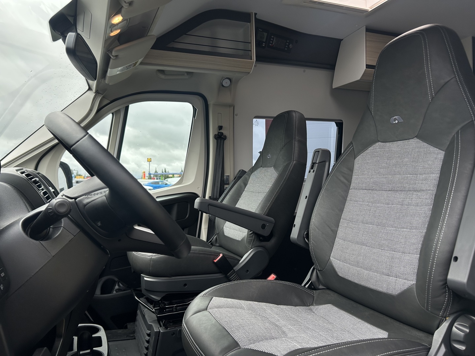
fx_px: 357
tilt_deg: +1.3
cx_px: 238
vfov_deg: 53.1
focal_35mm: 26
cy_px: 178
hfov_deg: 67.3
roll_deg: +1.6
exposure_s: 1/526
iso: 50
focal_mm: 5.7
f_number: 1.5
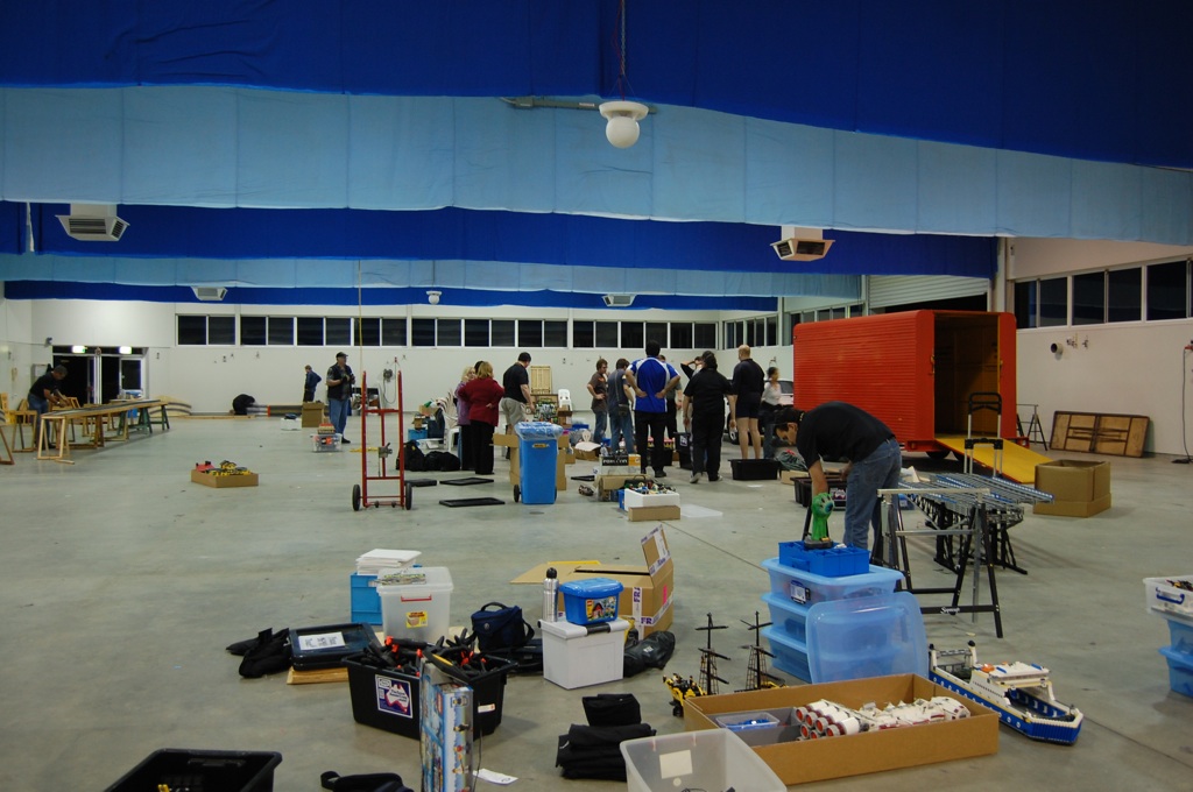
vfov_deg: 43.5
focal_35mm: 30
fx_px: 993
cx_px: 596
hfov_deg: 62.0
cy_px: 396
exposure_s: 1/13
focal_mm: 20
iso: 400
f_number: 3.8
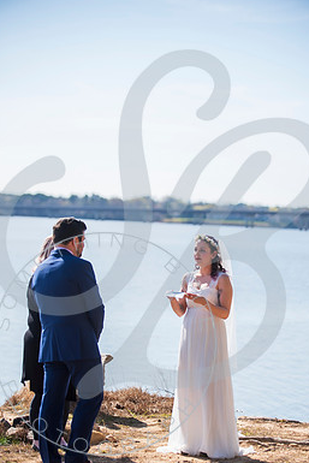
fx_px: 1428
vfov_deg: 18.4
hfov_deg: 12.4
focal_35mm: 111
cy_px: 253
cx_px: 159
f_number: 2.8
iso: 100
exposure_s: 1/1000
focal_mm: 95
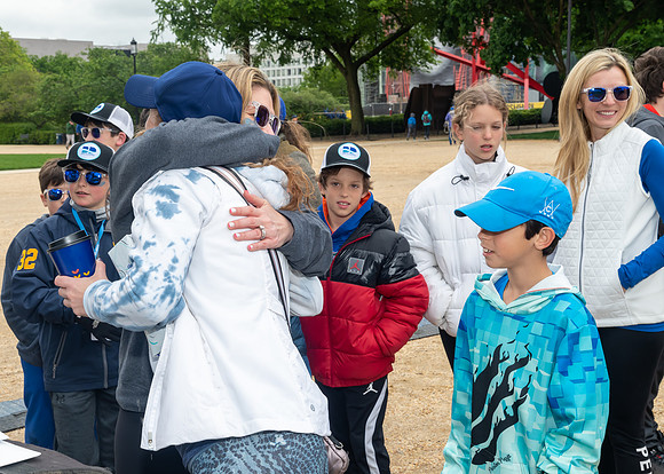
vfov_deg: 26.8
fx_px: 993
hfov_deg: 36.9
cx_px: 270
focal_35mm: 53
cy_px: 234
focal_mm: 30
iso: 320
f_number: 8
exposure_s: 1/250
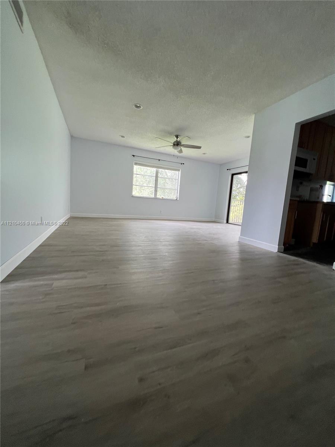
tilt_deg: -6.4
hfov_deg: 89.9
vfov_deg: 106.2
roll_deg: -4.7
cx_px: 168
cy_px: 224
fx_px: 168
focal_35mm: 13
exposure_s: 1/99
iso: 200
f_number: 1.8
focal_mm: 1.57
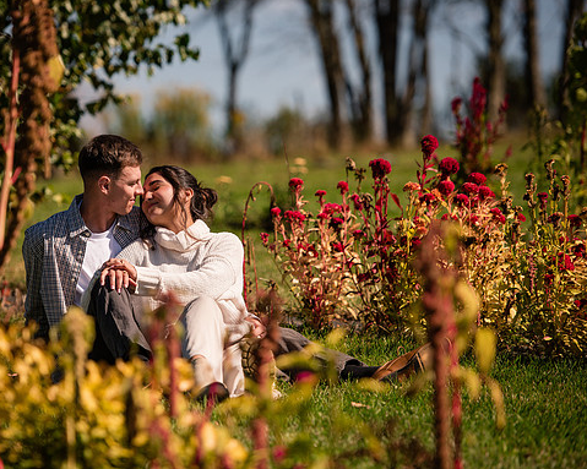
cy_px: 233
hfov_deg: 10.6
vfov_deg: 8.5
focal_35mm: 182
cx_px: 233
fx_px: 3161
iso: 100
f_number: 3.2
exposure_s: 1/4000
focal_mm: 160
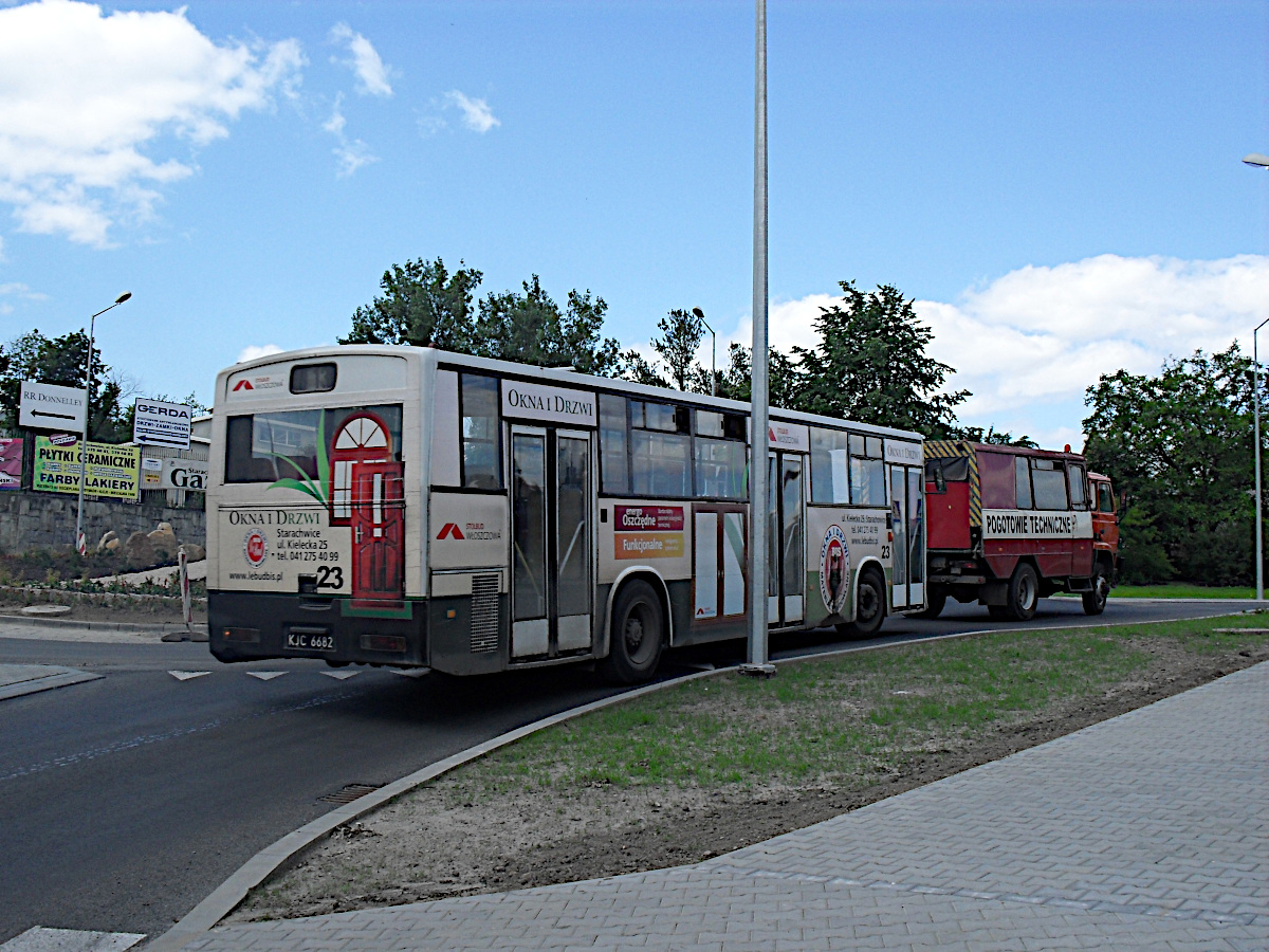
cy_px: 476
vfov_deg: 37.7
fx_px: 1393
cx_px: 634
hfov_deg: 49.0
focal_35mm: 38
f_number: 8.3
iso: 80
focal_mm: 6.3
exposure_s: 1/90
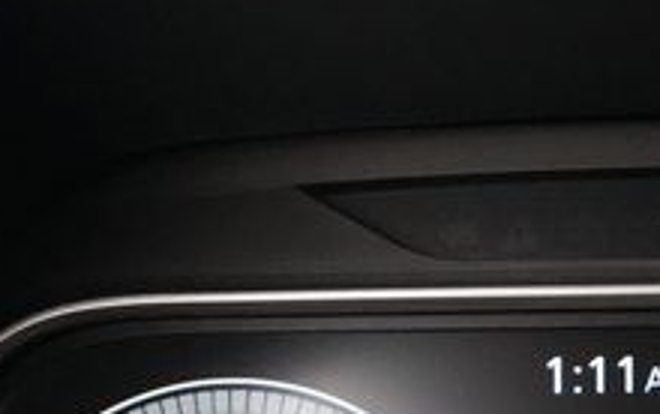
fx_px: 1440
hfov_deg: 23.3
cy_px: 603
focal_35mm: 80
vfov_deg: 15.2
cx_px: 819
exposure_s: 1/60
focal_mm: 27
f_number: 3.2
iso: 12800
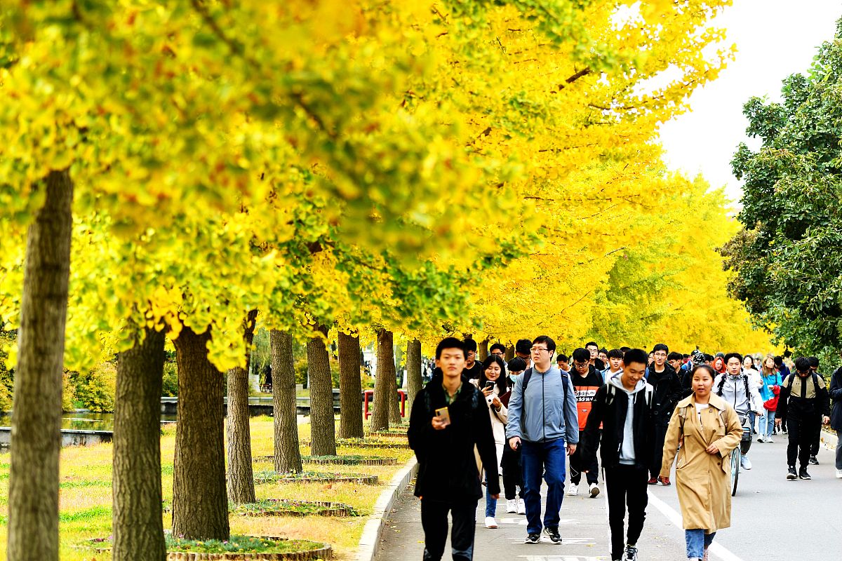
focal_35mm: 105
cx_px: 421
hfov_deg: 19.5
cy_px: 280
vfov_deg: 13.0
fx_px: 2456
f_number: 3.2
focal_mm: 70
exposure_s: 1/250
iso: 100
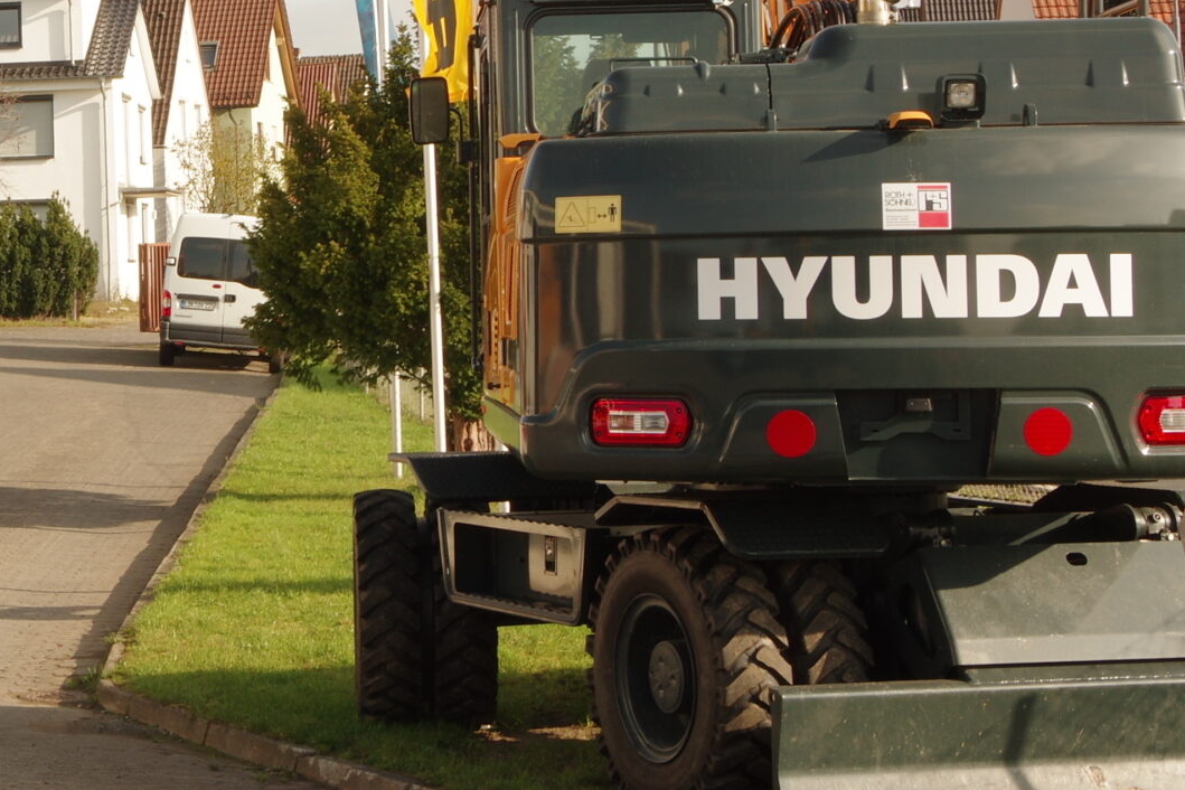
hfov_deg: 22.2
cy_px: 218
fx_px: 2864
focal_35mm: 87
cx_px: -79
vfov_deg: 15.6
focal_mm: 24
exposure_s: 1/60
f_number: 14
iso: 200
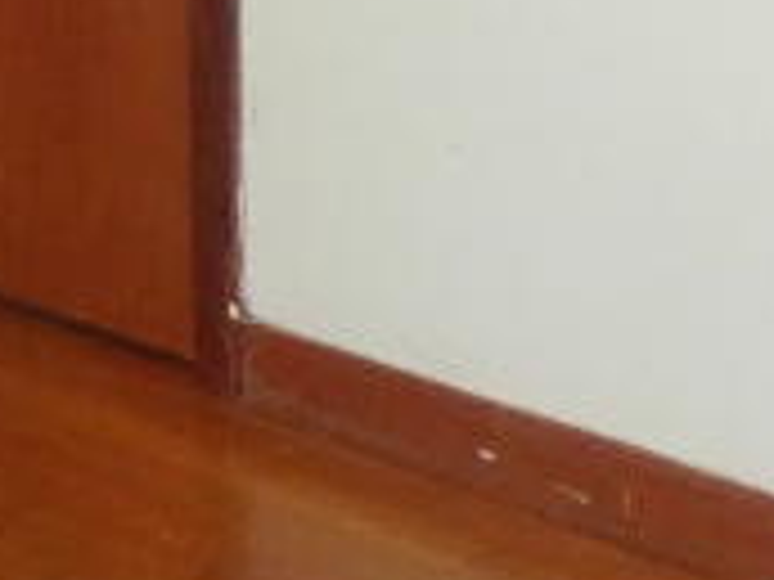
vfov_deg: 9.1
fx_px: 3197
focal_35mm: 143
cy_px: -899
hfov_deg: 13.0
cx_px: -392
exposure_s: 1/20
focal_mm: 4.3
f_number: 3.1
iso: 240
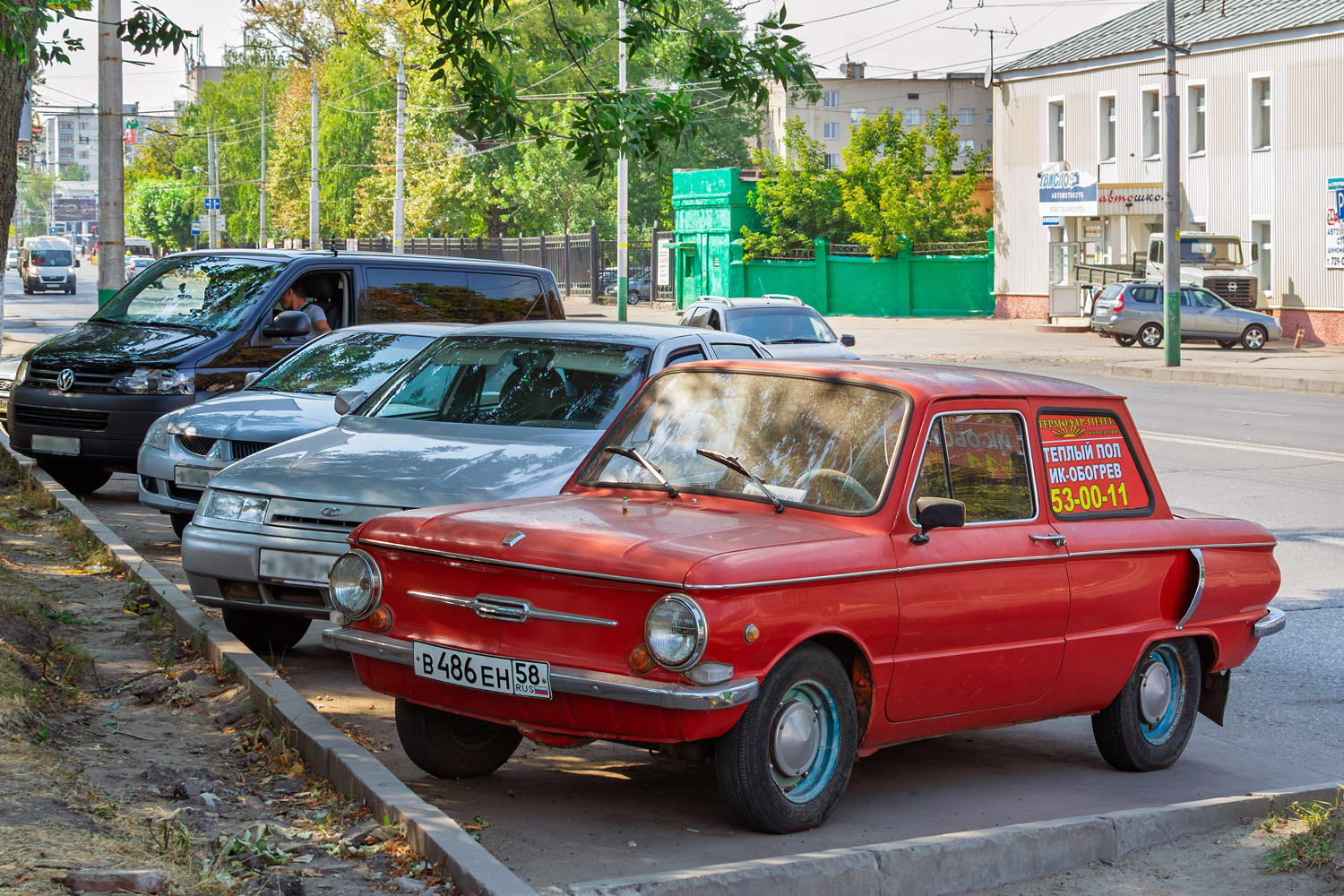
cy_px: 448
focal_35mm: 52
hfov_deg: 37.9
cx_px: 672
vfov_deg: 25.8
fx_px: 1960
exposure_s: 1/250
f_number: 6.3
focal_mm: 35
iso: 200
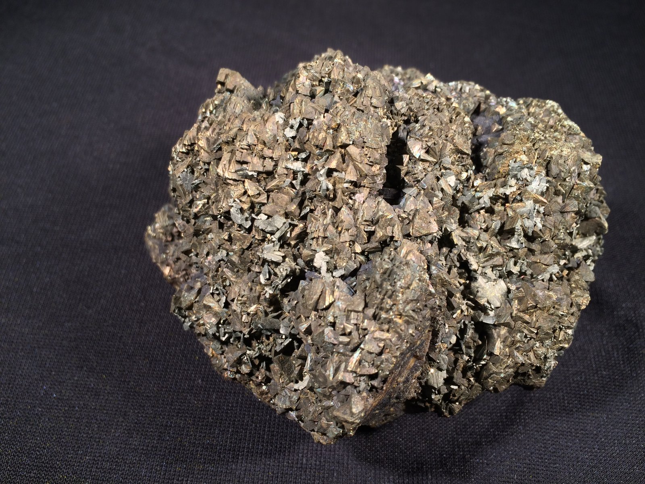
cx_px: 322
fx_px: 540
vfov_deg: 48.2
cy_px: 242
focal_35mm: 29
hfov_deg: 61.7
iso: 40
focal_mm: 4.15
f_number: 2.2
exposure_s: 1/60
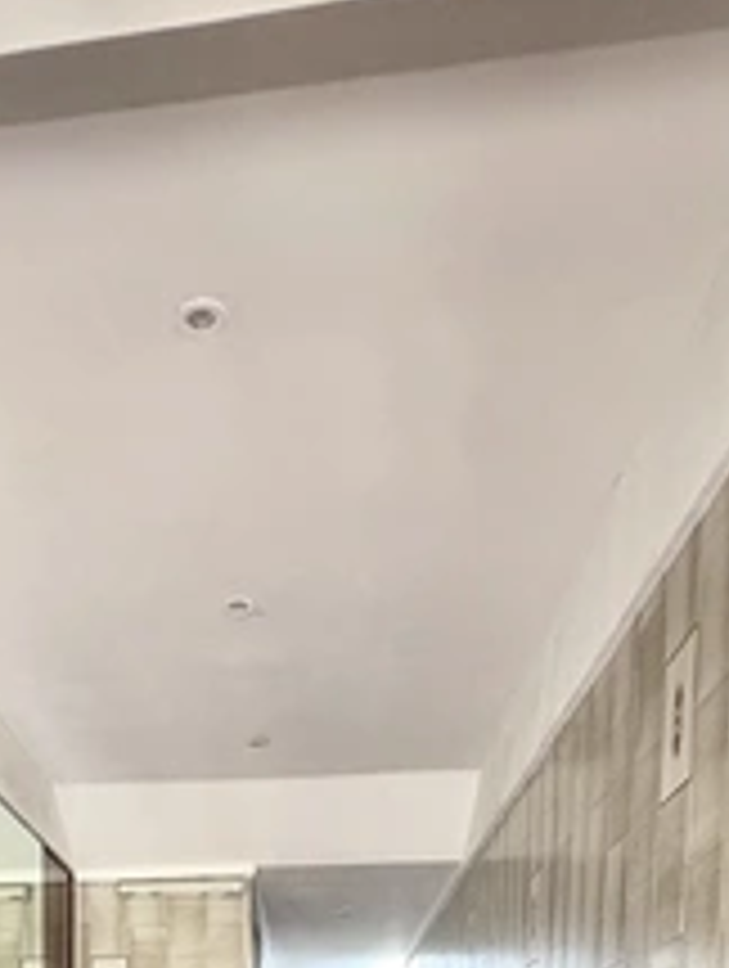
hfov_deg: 35.5
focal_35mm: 39
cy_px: 1247
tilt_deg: -5.6
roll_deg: -0.7
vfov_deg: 34.4
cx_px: 130
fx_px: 1092
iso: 1000
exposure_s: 1/40
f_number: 2.2
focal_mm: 2.22
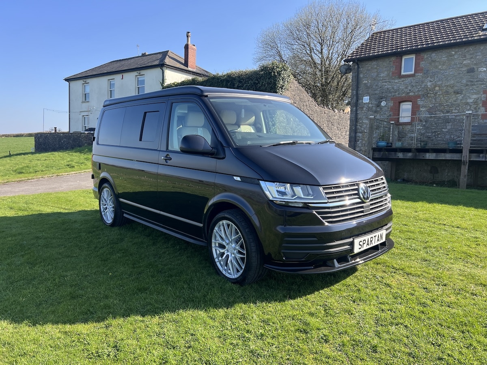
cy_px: 182
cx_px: 244
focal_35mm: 26
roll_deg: -1.8
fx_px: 366
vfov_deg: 53.1
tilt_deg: -3.1
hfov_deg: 67.3
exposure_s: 1/1100
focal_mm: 5.7
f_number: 1.5
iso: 50
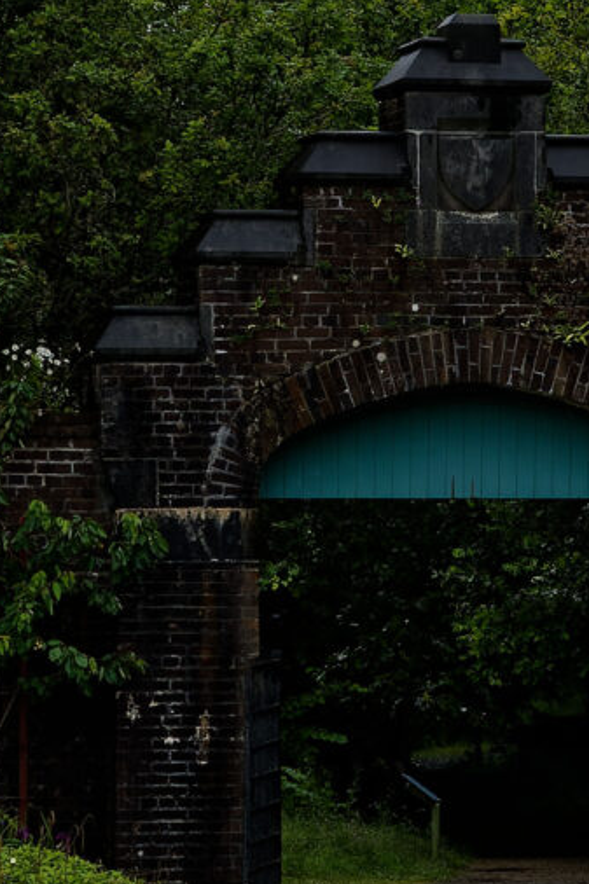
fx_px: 6520
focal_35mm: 266
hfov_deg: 5.2
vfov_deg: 7.8
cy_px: 405
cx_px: 530
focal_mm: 35
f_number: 8
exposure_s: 1/500
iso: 400
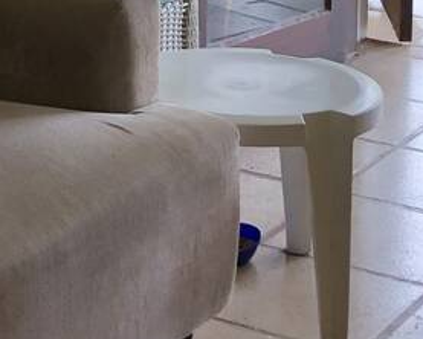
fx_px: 1779
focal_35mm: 142
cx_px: -61
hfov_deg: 13.3
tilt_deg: -9.5
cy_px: -189
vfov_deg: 10.5
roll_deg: +1.0
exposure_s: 1/120
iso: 50
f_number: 1.8
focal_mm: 3.99
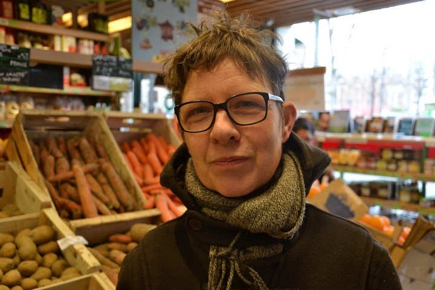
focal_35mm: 38
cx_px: 218
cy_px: 145
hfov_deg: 51.3
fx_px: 453
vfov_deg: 35.5
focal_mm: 25
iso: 400
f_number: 4
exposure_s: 1/60
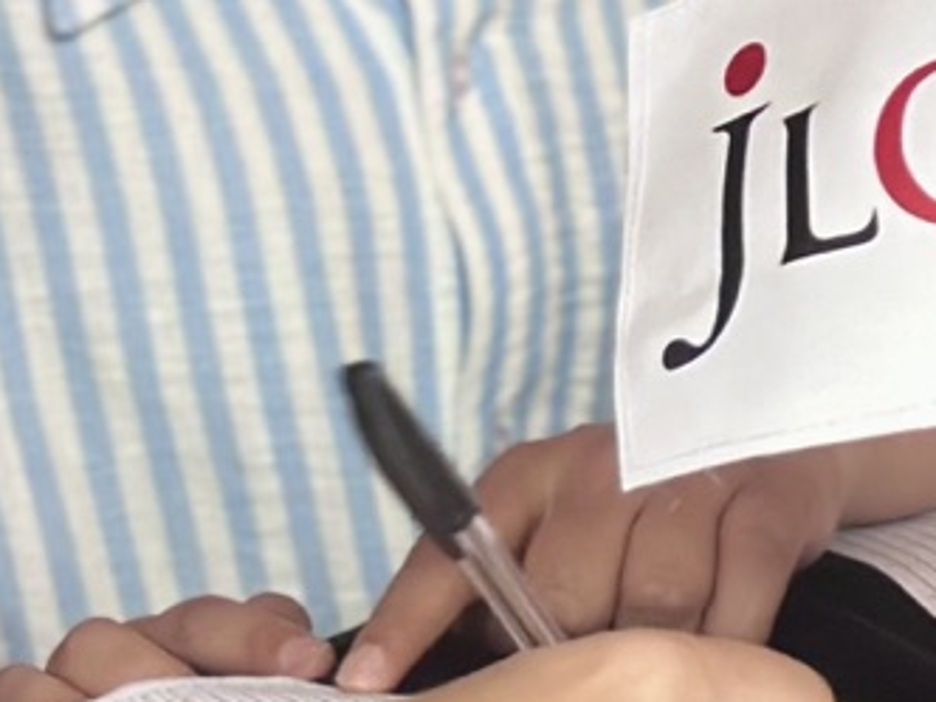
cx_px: 798
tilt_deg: -3.8
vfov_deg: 5.6
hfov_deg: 7.6
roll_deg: +0.0
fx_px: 7030
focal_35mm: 260
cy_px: -626
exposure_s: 1/50
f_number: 1.78
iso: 200
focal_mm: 6.86
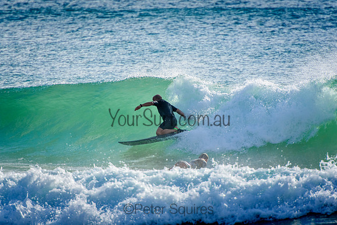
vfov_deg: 2.3
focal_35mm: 600
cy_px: 112
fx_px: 5618
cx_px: 168
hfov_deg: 3.4
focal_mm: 400
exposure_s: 1/2000
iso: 360
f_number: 5.6
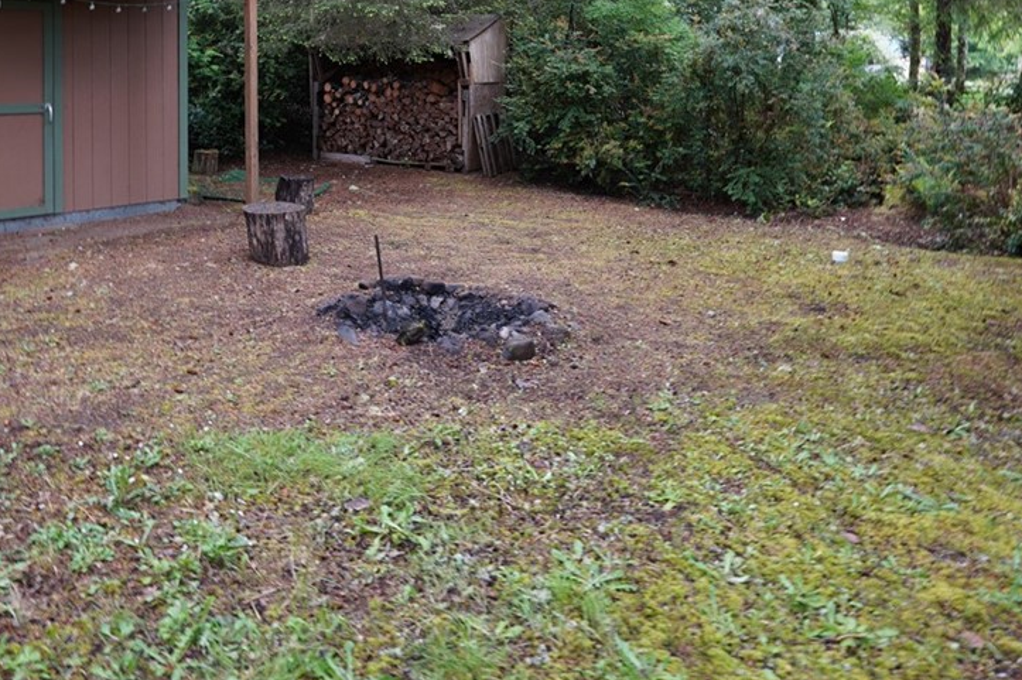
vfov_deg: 39.2
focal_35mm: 31
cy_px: 65
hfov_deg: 59.5
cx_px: 377
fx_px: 879
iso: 160
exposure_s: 1/30
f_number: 4
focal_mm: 14
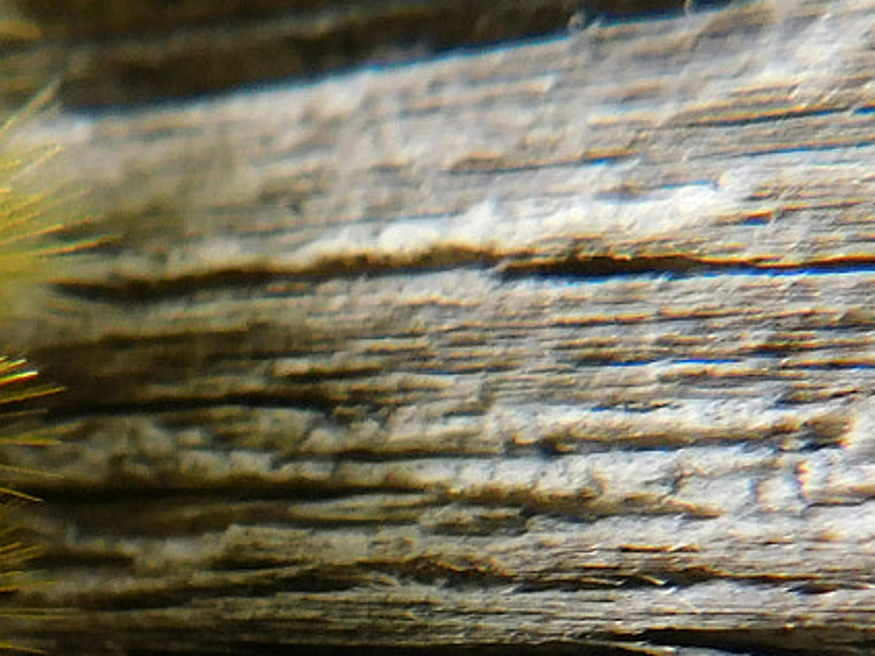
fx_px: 2199
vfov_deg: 15.8
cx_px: -101
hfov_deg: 21.3
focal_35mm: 87
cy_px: 944
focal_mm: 4
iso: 125
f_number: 3
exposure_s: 1/30
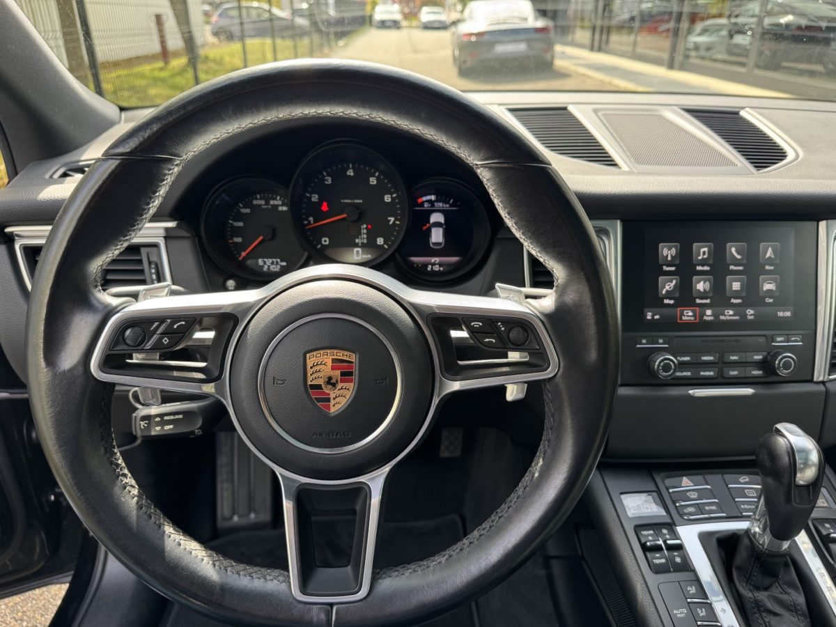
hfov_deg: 71.6
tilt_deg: -26.5
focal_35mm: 24
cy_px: 314
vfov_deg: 56.8
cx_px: 418
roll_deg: +0.7
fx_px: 580
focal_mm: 6.76
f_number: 1.78
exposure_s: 1/172
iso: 80
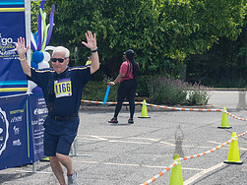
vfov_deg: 13.4
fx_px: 785
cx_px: 10
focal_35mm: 110
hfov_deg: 17.5
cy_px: 118
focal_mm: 35
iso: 200
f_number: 4
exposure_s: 1/1000
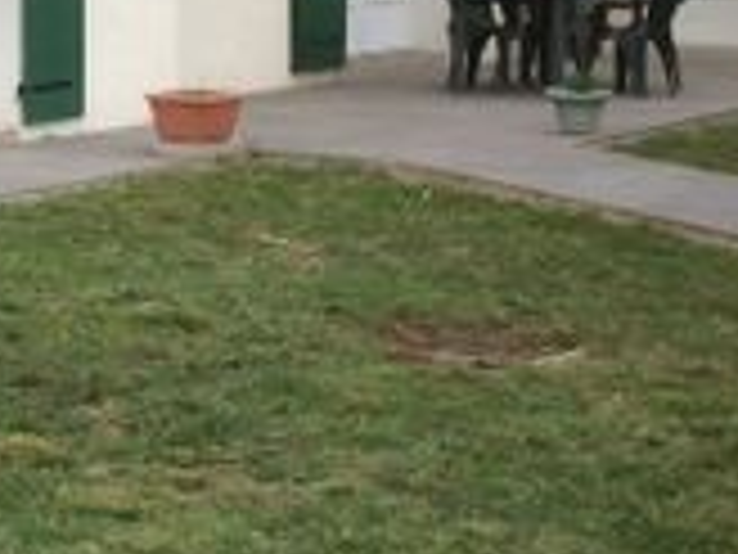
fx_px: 2494
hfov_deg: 16.7
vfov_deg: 12.6
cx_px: 126
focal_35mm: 117
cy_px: 77
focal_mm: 3.3
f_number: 2.4
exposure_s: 1/204
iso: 32
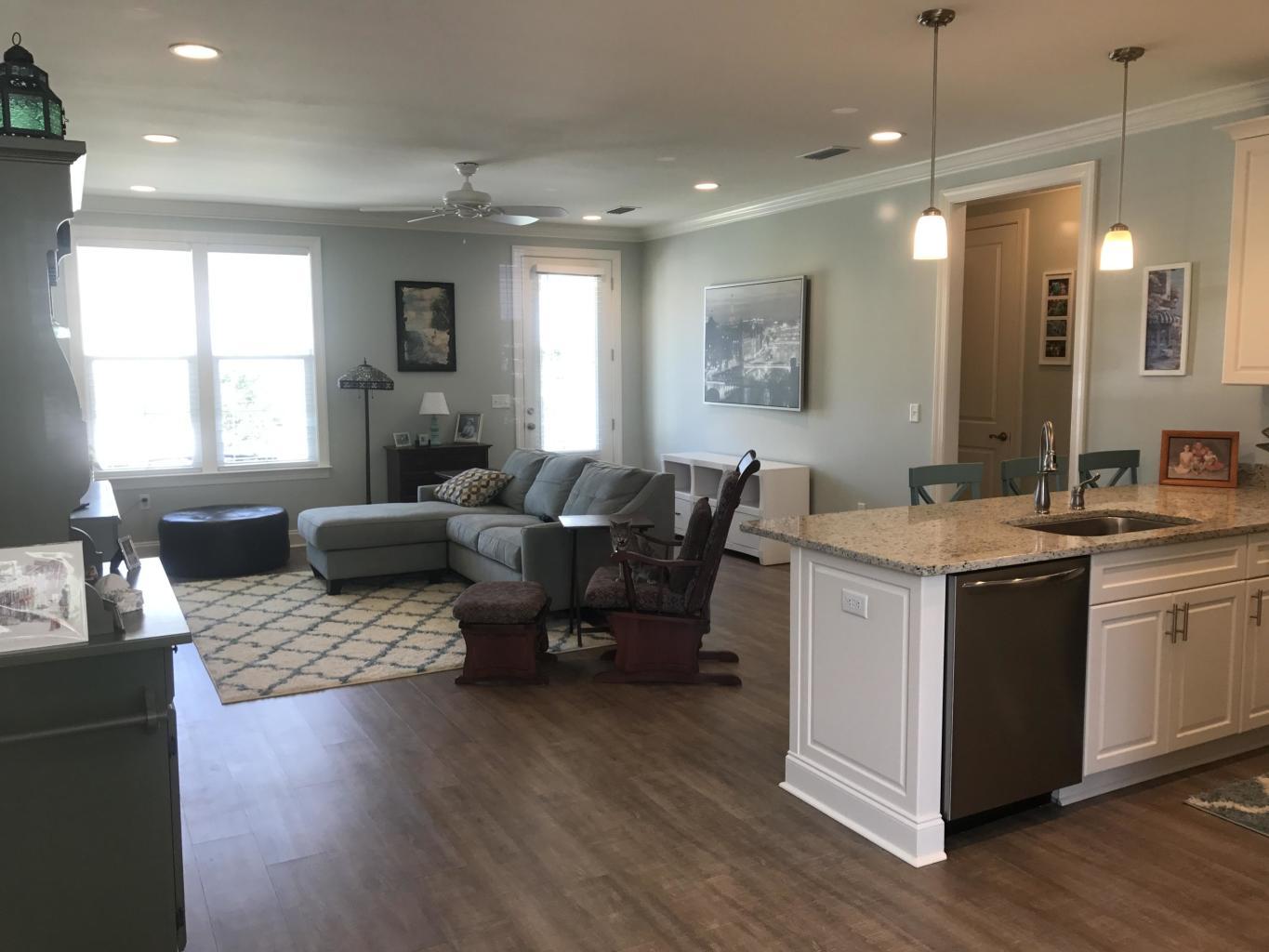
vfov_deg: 49.8
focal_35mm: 28
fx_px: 1027
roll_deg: -0.4
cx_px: 634
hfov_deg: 63.4
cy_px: 476
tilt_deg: -6.6
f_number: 1.8
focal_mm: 3.99
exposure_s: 1/40
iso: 25
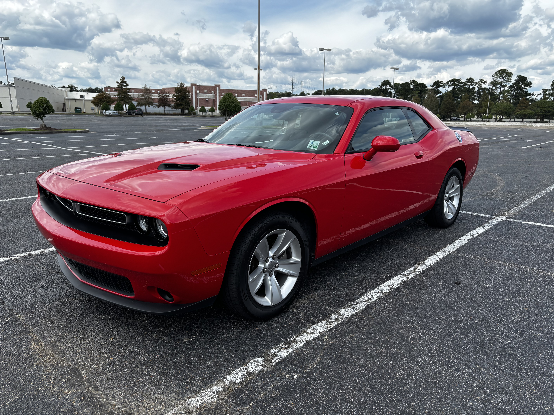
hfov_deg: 67.3
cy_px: 208
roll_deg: -1.0
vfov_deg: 53.1
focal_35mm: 26
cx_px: 277
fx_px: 416
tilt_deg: -12.6
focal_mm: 5.96
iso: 50
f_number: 1.6
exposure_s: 1/1812
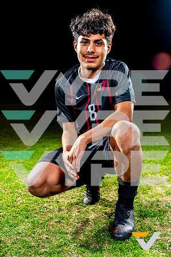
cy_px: 128
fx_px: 271
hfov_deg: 35.1
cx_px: 86
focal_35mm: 38
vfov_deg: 50.7
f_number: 4.5
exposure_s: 1/125
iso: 100
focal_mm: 38
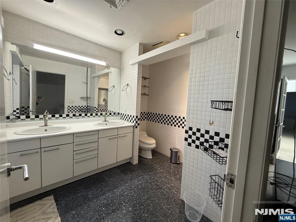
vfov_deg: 85.7
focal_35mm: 14
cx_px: 148
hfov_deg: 102.1
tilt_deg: -3.4
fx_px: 120
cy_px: 111
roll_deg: -2.5
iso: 200
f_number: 2.2
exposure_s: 1/120
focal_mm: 2.22
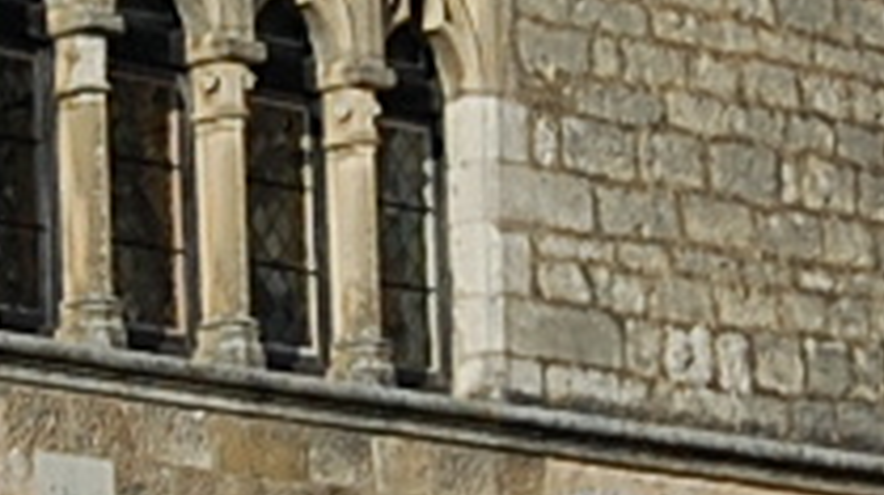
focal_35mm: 294
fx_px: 6883
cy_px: 241
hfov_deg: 7.3
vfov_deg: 4.1
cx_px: 173
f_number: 4.2
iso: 250
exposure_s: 1/1000
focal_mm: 26
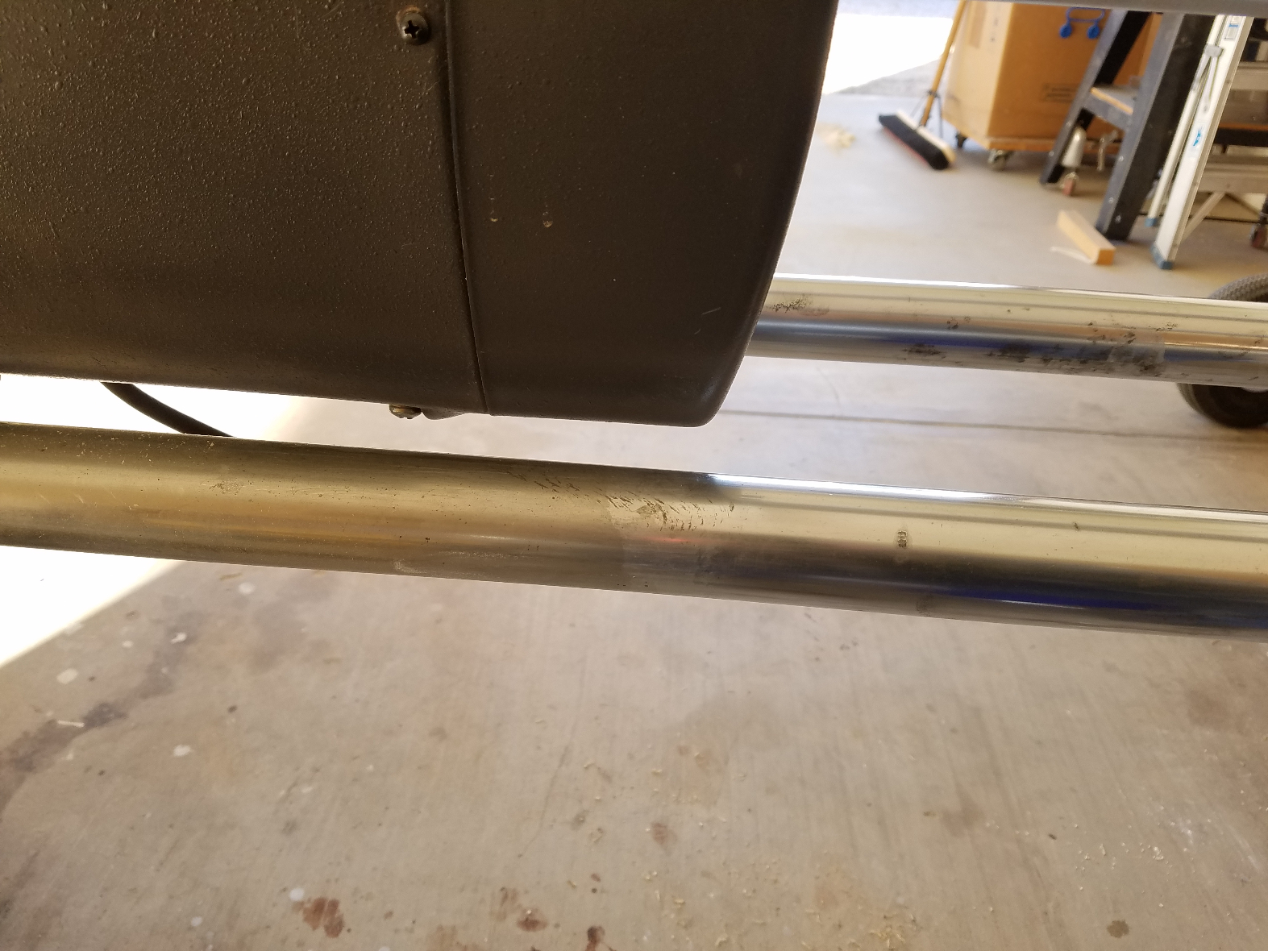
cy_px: 476
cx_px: 634
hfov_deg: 67.3
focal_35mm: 26
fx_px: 952
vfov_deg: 53.1
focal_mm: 4.2
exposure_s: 1/133
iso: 50
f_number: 1.7
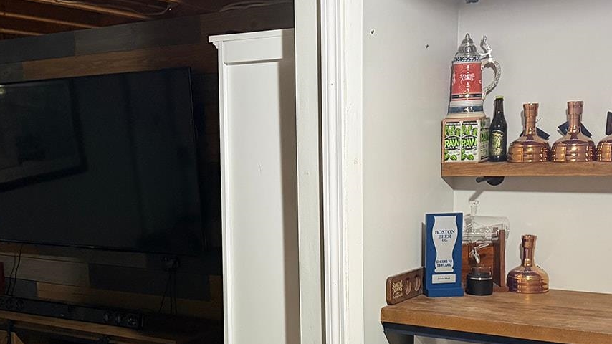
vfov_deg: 24.0
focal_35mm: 49
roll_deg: +1.0
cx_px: 280
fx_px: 795
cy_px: 280
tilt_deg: -9.4
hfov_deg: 42.1
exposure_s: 1/40
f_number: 1.78
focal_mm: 6.76
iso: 640
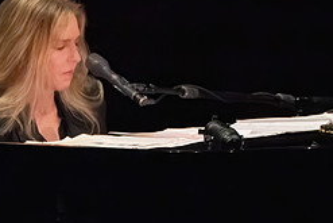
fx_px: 11004
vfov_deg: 1.2
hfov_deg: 1.7
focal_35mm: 1189
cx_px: 238
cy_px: 235
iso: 25600
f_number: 8
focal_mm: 400
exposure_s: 1/320
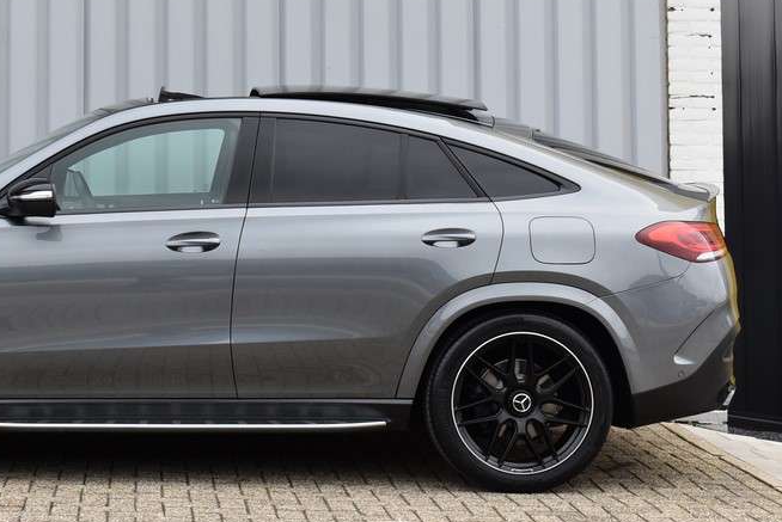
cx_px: 181
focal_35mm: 94
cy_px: 162
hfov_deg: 21.5
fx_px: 2043
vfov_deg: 14.5
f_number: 8
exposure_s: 1/250
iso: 220
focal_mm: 40
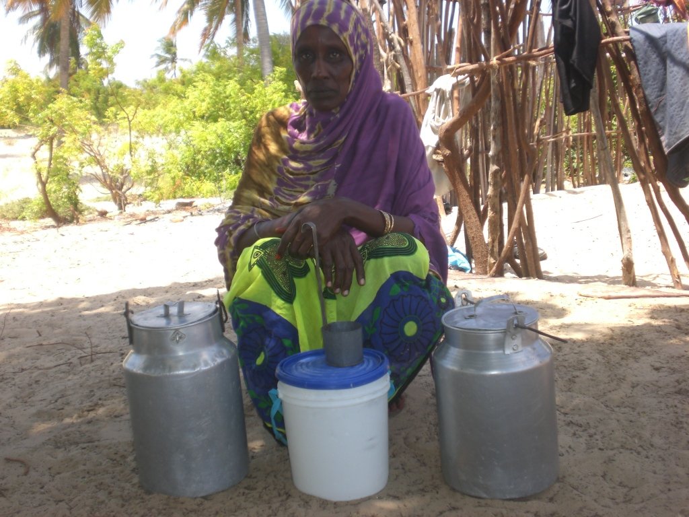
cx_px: 344
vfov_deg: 28.6
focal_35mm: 51
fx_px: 1015
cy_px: 258
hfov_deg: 37.5
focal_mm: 8.44
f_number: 3.6
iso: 50
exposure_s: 1/250
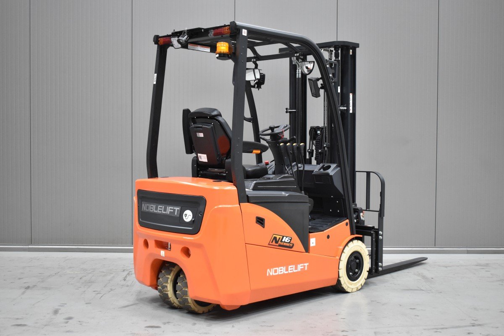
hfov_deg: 43.6
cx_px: 252
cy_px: 168
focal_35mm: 45
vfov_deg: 29.9
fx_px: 630
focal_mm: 30
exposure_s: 1/40
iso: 1250
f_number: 4.5
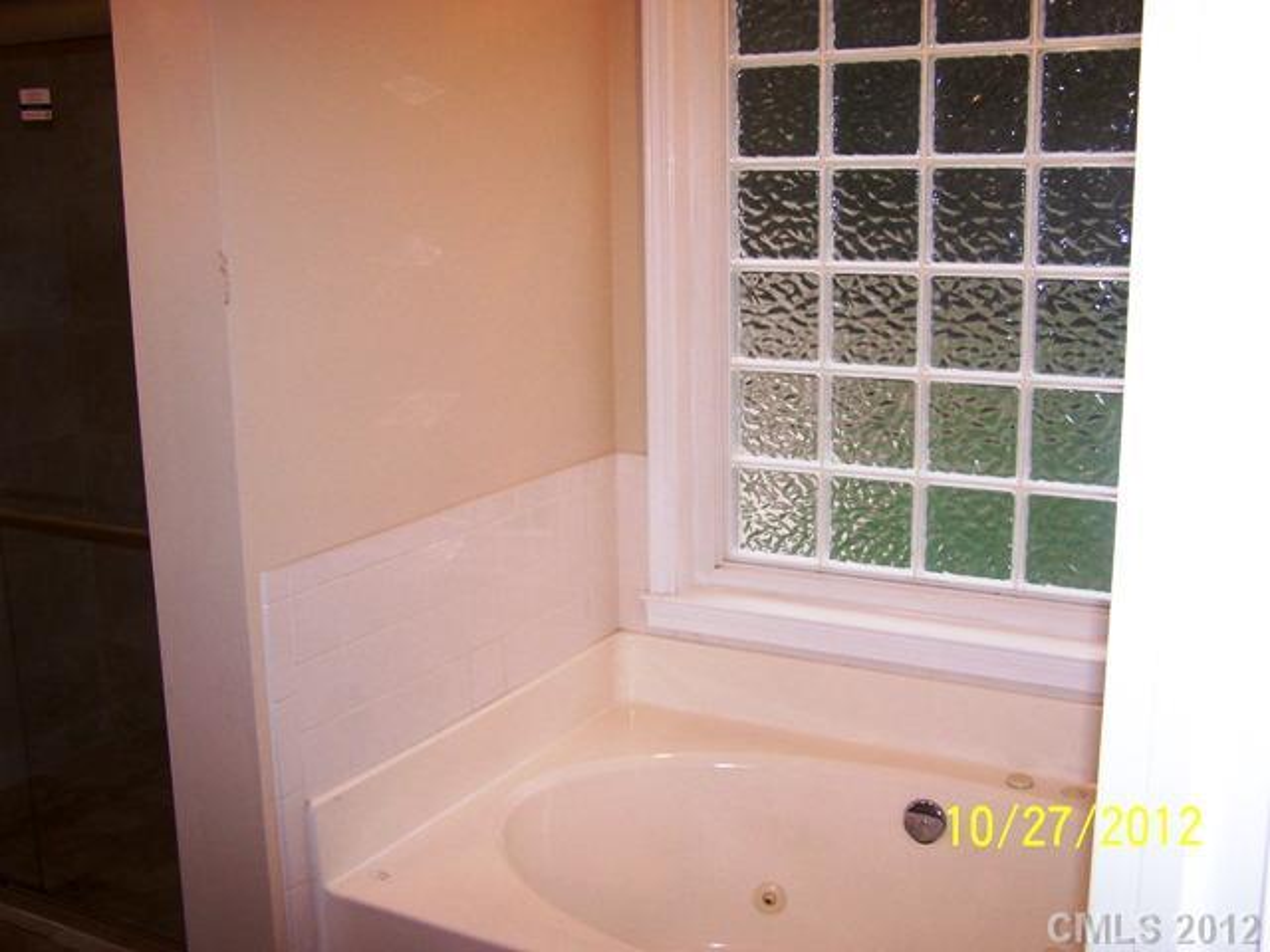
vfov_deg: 37.7
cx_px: 635
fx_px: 1394
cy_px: 476
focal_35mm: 38
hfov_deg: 49.0
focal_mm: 6.3
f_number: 2.8
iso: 140
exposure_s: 1/60
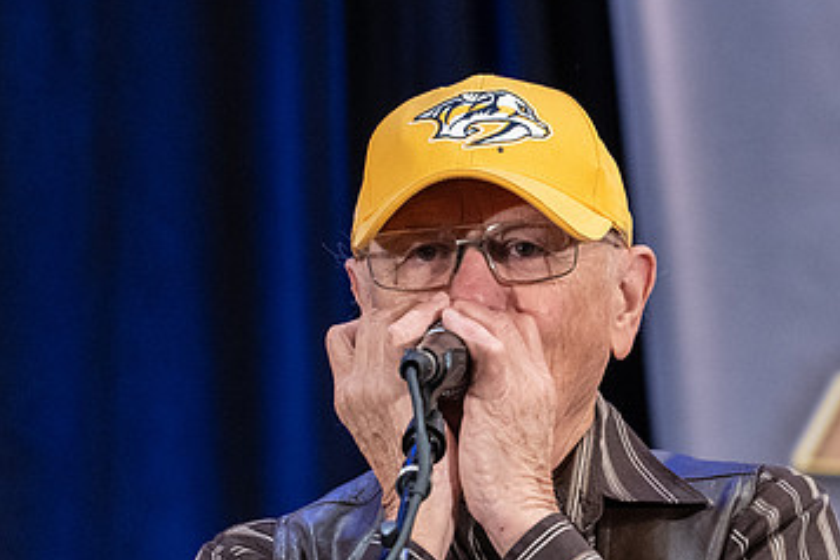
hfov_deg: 5.9
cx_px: 538
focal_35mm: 349
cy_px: 373
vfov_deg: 3.9
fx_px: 8143
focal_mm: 187
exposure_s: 1/160
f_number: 6.3
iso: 6400
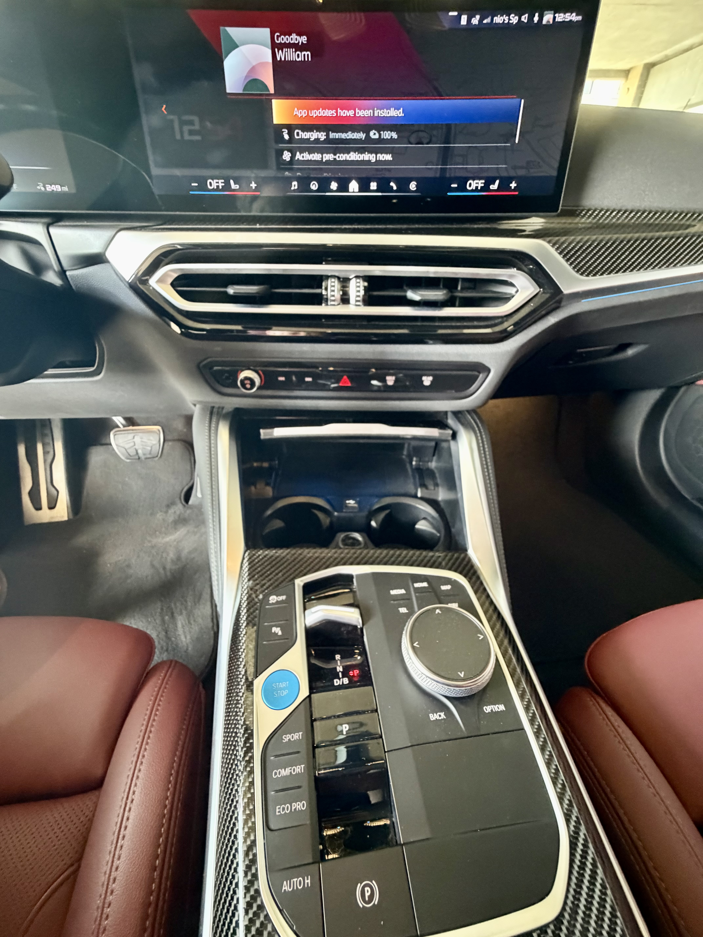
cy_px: 468
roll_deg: -0.8
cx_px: 352
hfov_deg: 85.7
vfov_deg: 102.1
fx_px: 379
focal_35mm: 14
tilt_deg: -35.2
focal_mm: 2.22
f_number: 2.2
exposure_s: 1/49
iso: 1000
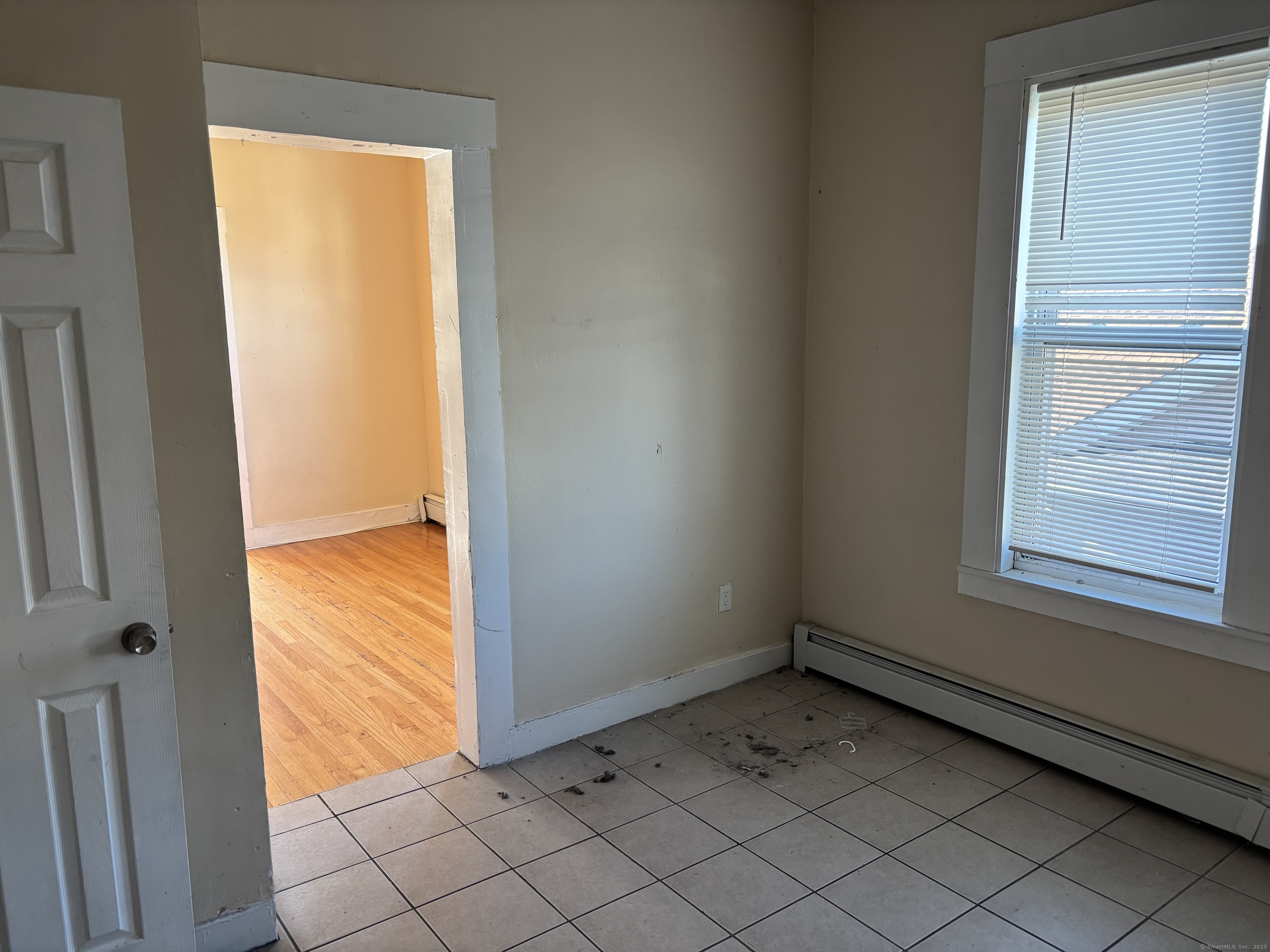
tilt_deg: -10.8
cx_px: 635
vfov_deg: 53.1
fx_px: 954
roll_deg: +0.4
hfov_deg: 67.3
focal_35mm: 26
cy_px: 476
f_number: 1.6
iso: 125
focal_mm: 5.96
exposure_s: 1/121
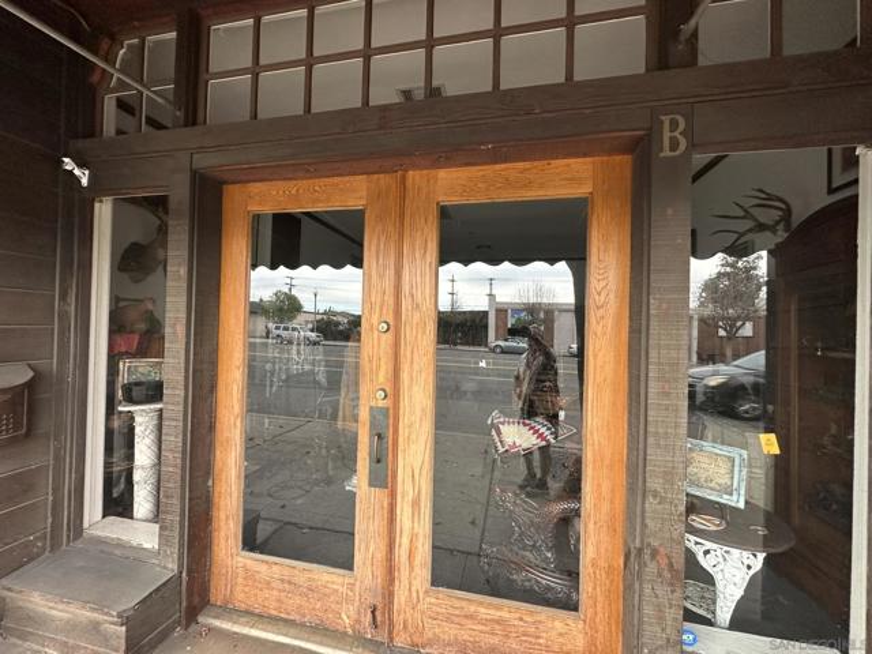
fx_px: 353
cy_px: 327
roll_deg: -1.8
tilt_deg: -1.1
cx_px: 436
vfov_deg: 85.7
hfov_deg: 102.1
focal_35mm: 14
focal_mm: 2.22
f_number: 2.2
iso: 125
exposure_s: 1/99
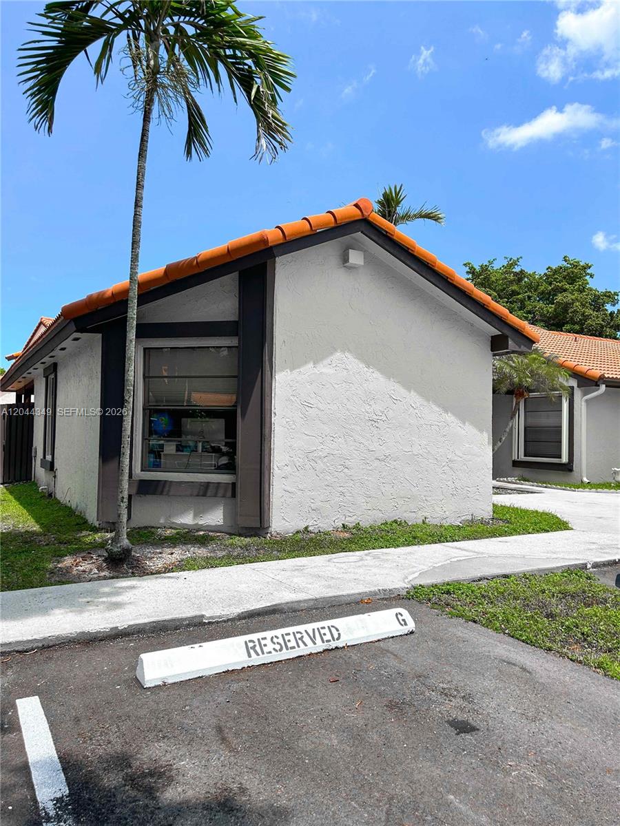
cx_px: 310
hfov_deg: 53.1
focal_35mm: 26
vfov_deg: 67.3
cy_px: 413
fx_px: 621
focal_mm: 5.7
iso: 50
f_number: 1.5
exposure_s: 1/6000
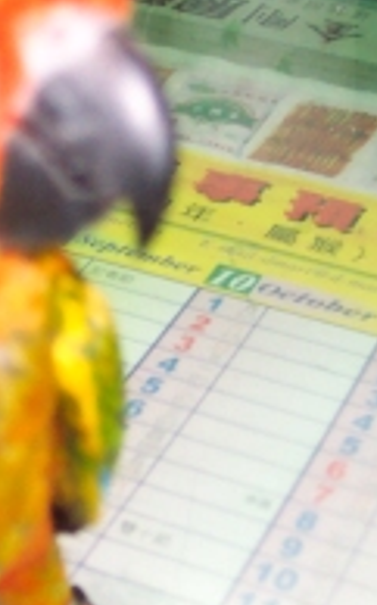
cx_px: -140
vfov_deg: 19.2
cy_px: 437
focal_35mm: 108
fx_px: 1778
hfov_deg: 11.7
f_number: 2.8
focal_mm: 8
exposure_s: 1/30
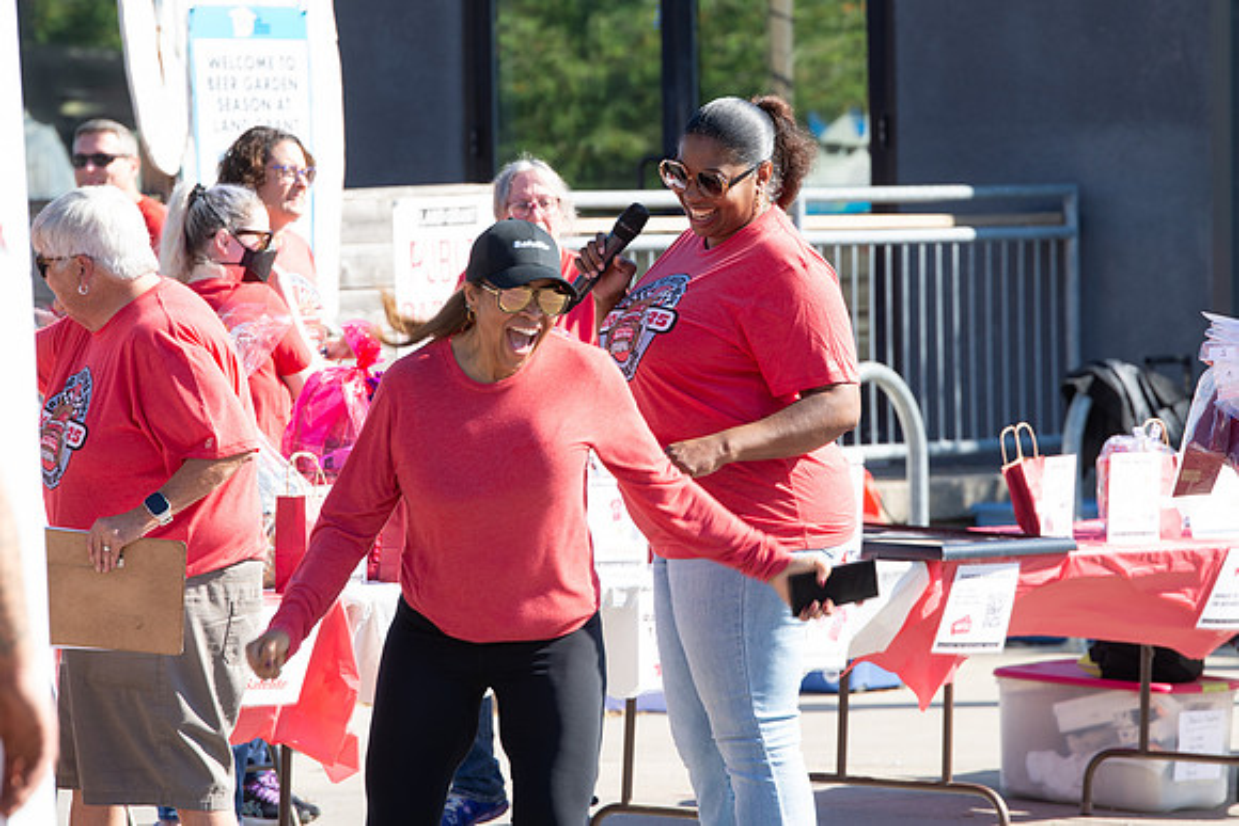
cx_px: 725
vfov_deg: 5.1
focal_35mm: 271
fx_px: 9314
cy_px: 278
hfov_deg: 7.6
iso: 200
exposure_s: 1/250
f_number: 7.1
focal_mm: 200
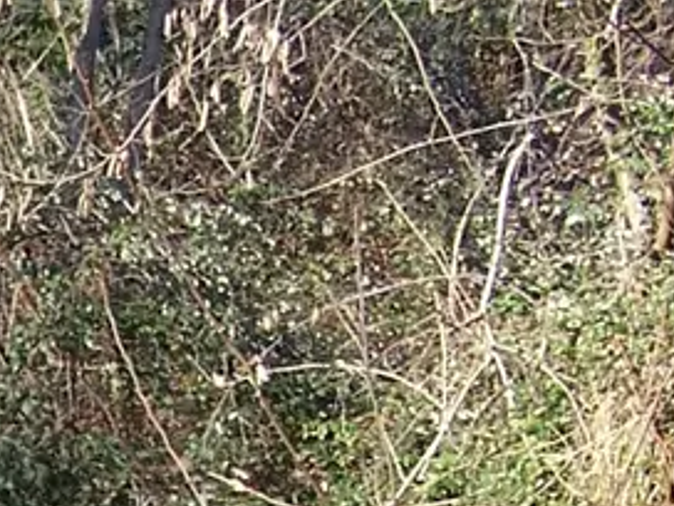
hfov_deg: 10.5
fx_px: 3485
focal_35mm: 179
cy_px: 841
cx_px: -456
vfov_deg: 8.1
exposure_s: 1/350
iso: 80
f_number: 2.8
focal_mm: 6.3
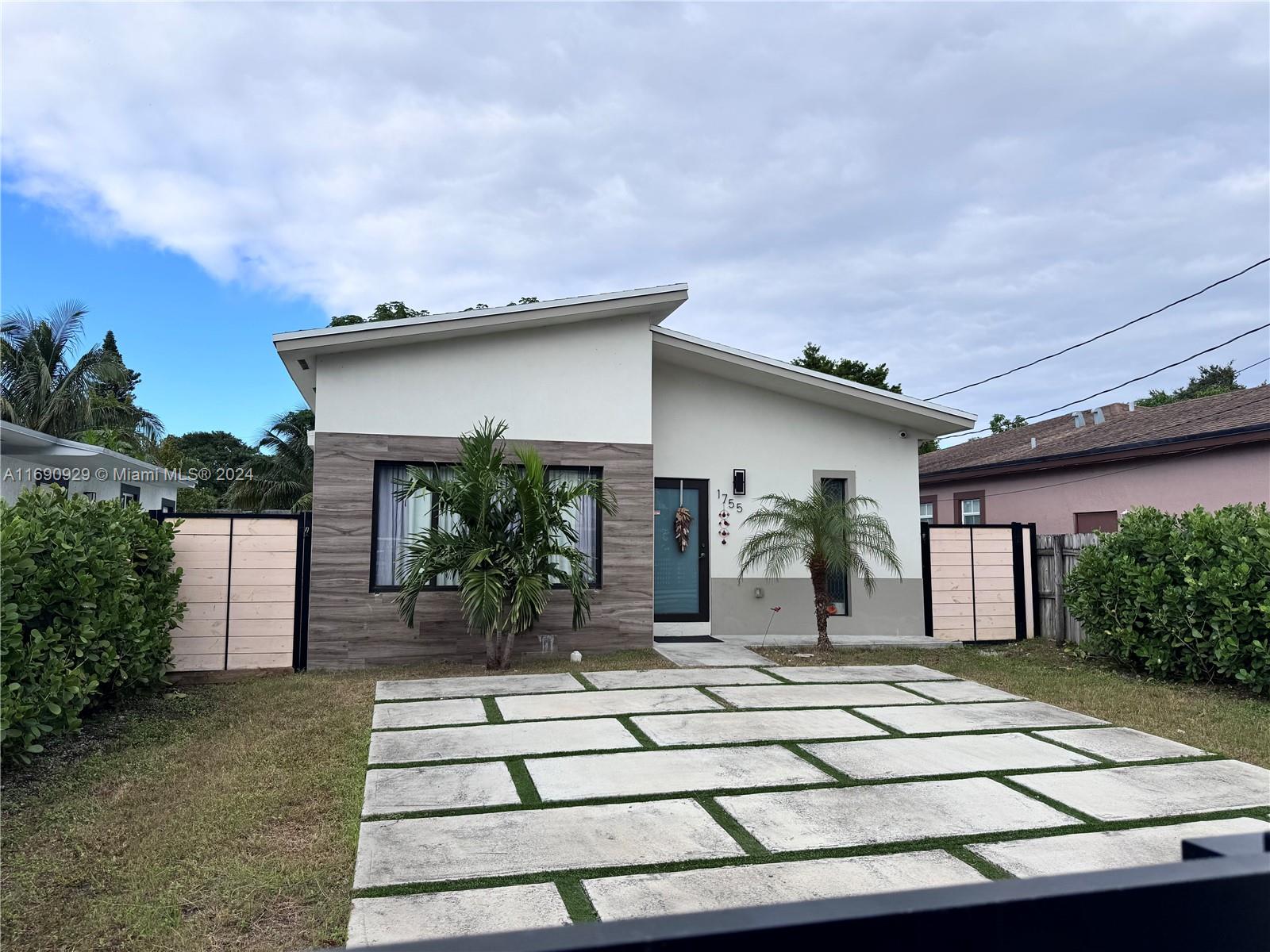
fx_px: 881
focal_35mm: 24
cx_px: 635
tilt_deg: +4.8
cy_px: 476
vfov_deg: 56.8
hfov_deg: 71.6
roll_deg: -0.4
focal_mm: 6.76
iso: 80
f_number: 1.78
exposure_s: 1/3247
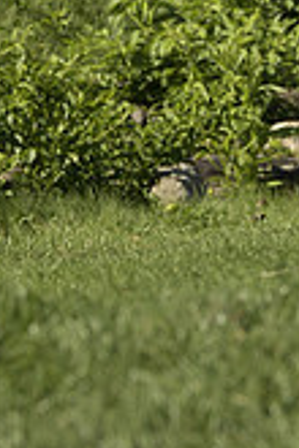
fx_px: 4460
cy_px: -272
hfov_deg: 3.8
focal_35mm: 358
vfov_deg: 5.7
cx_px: 423
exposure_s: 1/800
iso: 250
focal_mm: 102
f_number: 6.3
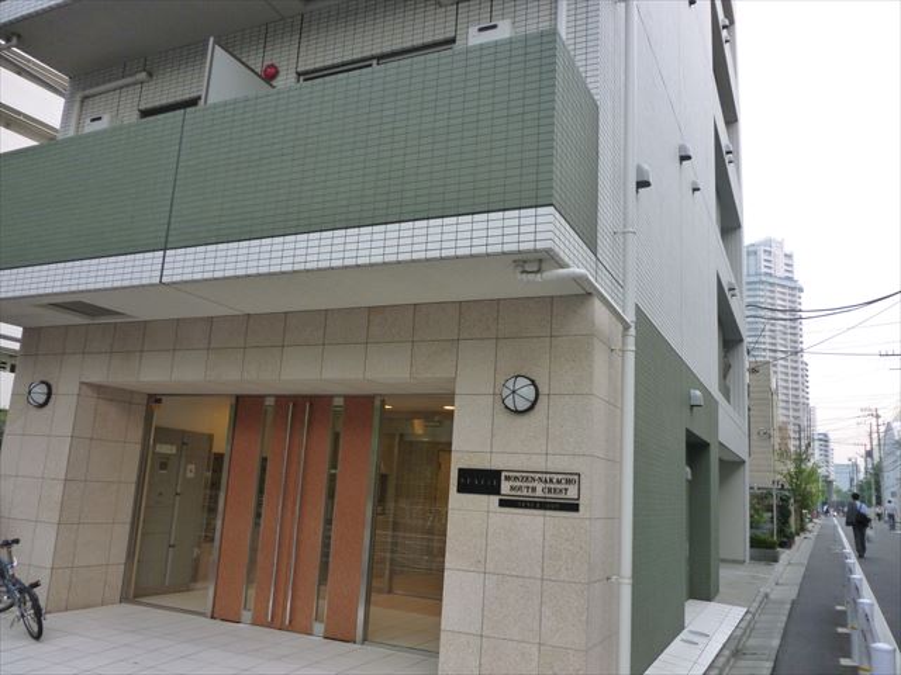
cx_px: 450
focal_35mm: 28
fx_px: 729
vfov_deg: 49.7
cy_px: 338
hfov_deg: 63.4
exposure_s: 1/60
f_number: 3.1
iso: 200
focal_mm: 5
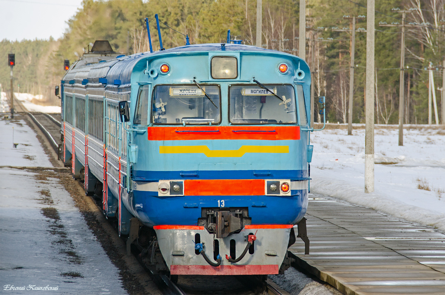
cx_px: 222
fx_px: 4071
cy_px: 148
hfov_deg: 6.3
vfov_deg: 4.1
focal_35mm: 330
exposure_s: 1/250
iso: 200
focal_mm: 220
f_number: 7.1
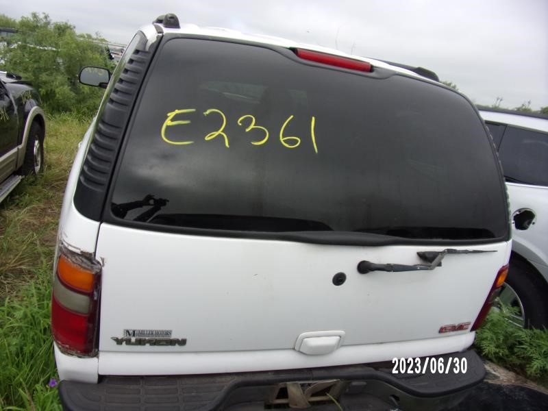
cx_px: 274
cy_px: 206
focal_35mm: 24
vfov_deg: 56.8
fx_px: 380
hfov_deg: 71.6
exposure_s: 1/680
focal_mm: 4.3
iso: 80
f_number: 3.3
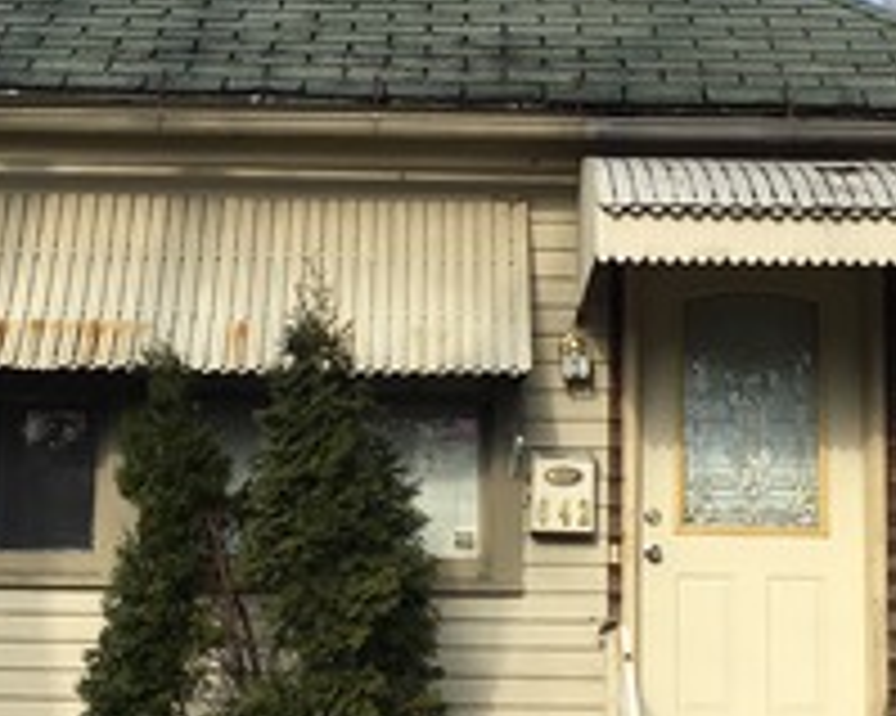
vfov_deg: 16.9
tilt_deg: +9.4
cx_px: 441
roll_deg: -0.1
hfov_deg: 21.0
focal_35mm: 91
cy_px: 410
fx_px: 2412
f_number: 2.2
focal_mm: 4.15
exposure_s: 1/999
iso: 25
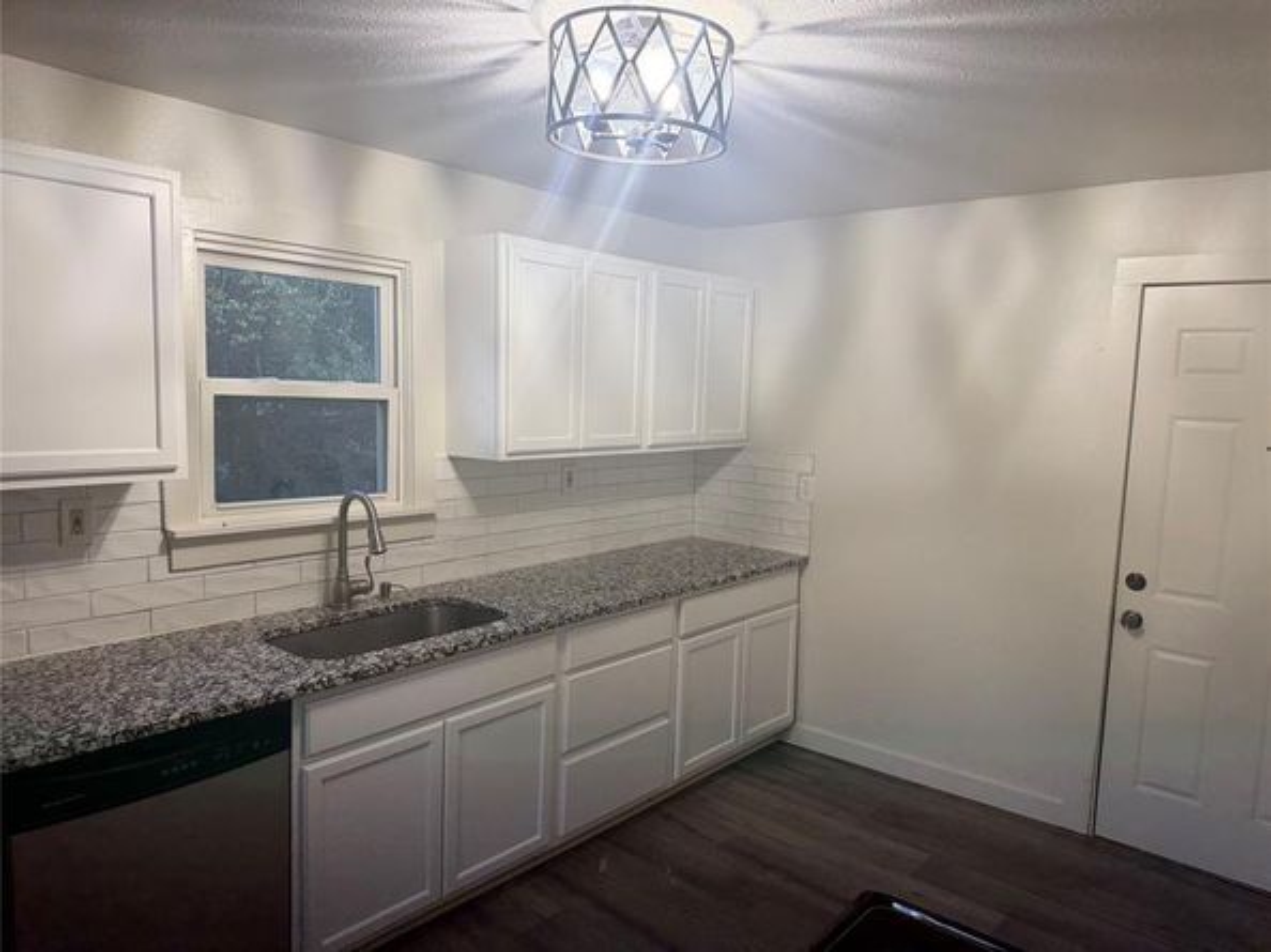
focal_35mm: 24
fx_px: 881
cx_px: 636
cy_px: 476
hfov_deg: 71.6
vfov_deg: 56.8
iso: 250
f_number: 1.78
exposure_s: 1/120
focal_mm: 6.76
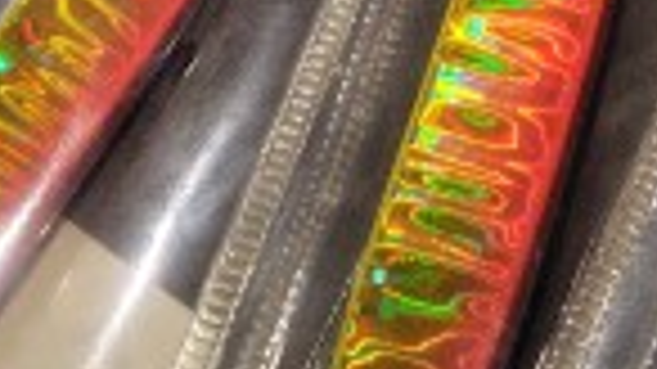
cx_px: 842
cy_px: -623
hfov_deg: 13.5
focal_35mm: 154
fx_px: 2682
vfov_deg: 7.2
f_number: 1.9
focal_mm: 5.6
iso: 237
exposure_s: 1/100
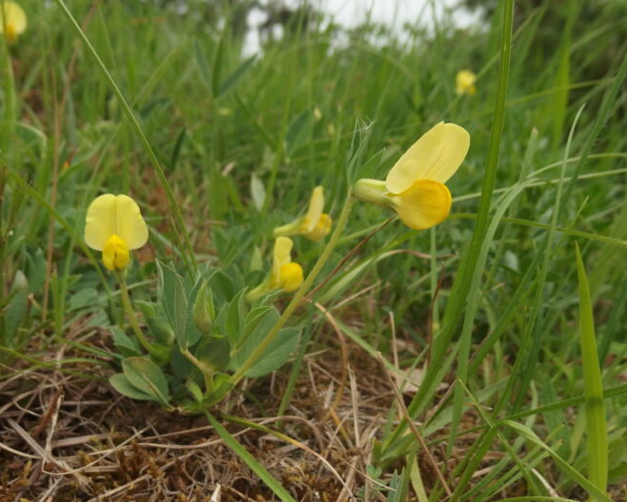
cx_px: 305
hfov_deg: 58.8
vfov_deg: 48.5
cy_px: 234
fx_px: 557
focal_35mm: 30
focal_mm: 4.7
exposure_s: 1/400
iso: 100
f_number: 3.2
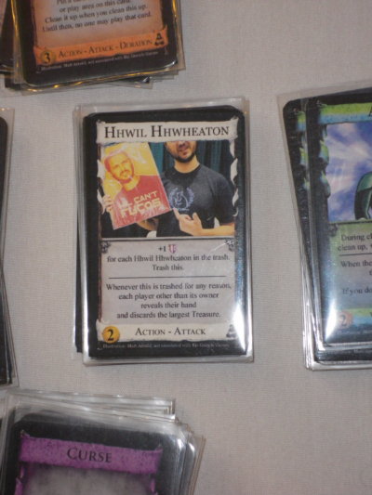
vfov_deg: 21.1
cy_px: 248
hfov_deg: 15.9
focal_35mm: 93
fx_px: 1332
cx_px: 186
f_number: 5.3
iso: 400
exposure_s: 1/100
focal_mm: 16.5
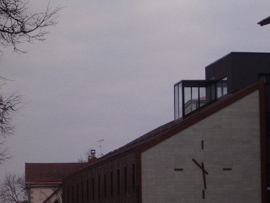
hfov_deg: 11.0
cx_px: 140
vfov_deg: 8.3
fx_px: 1397
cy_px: 156
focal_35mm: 179
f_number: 5
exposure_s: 1/125
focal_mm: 17.4
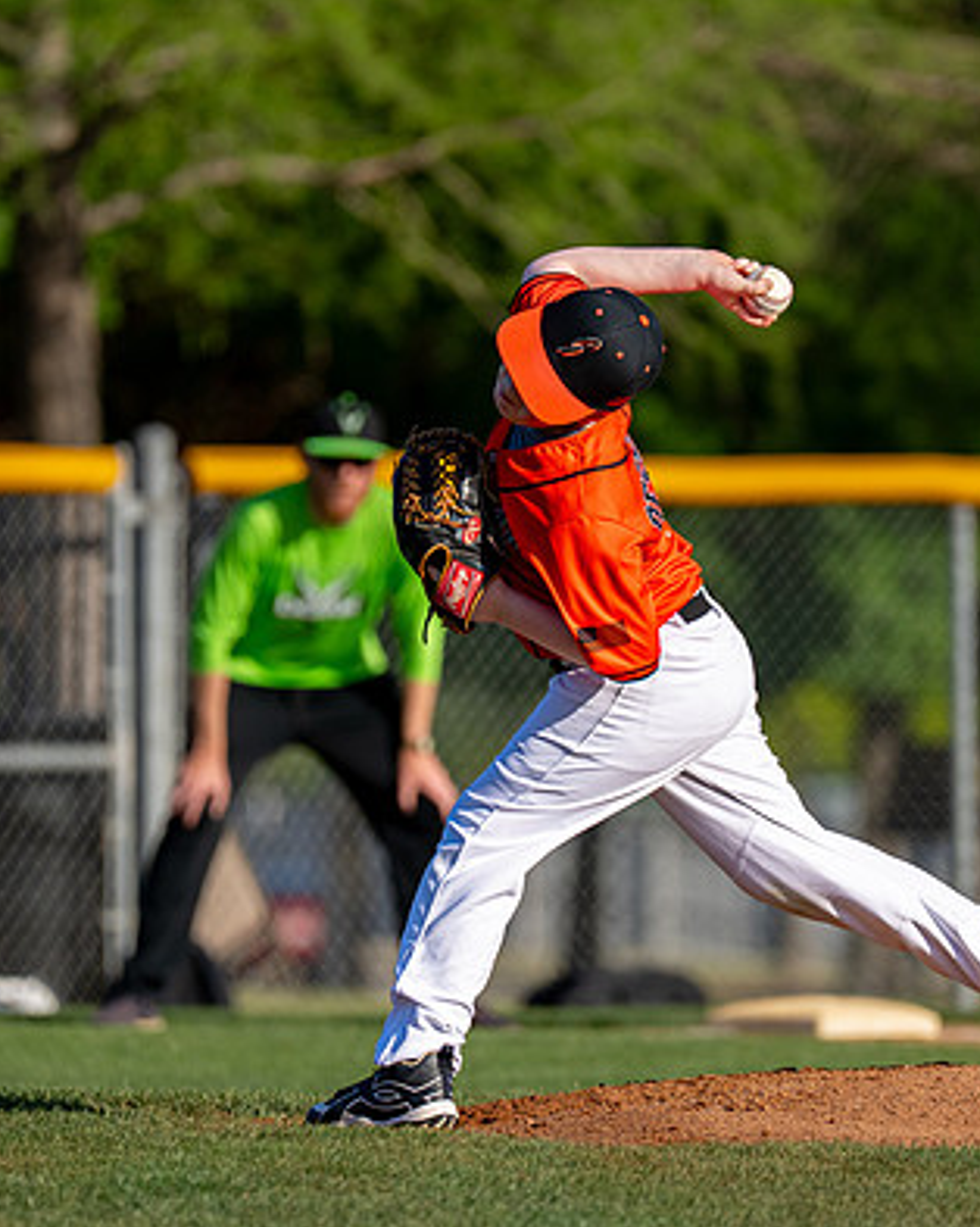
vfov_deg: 4.1
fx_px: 17089
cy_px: 625
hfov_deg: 3.3
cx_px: 618
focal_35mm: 471
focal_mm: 200
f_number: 2.8
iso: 160
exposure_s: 1/3200
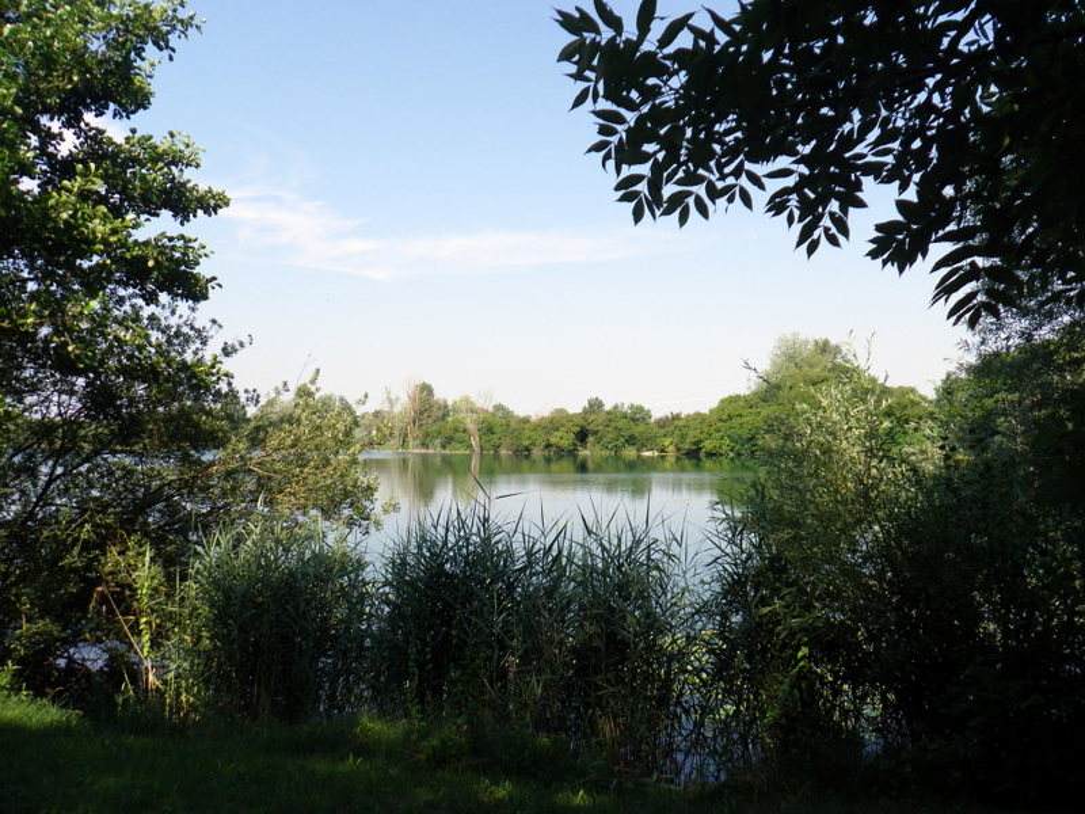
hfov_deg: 52.6
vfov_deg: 40.7
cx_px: 542
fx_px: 1097
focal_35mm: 35
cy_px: 407
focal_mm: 6.2
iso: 64
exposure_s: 1/400
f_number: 3.8
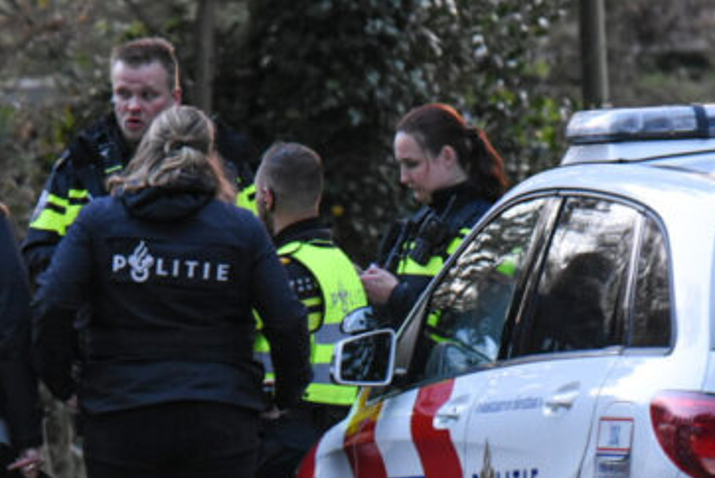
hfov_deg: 3.2
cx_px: 298
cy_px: 458
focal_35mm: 636
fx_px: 12641
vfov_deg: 2.2
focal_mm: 200
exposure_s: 1/60
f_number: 4
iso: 2500
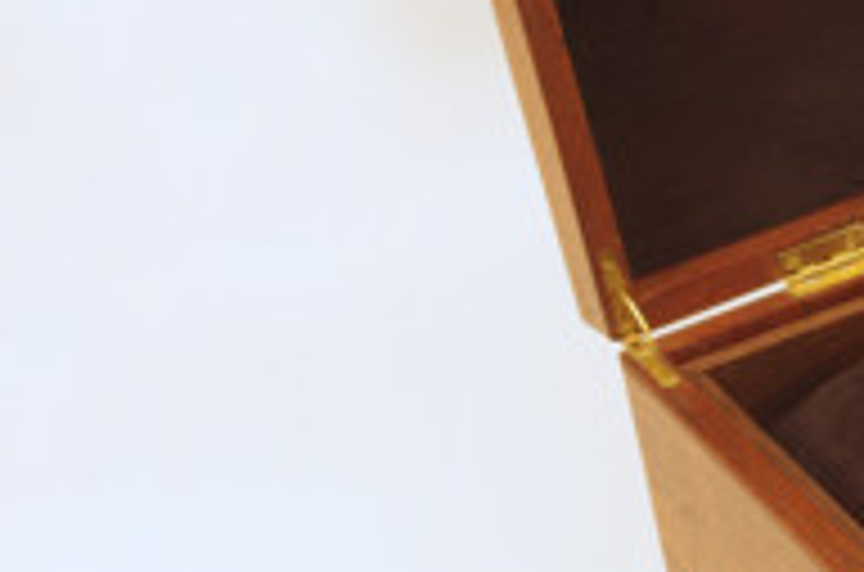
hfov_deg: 15.1
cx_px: 1004
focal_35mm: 132
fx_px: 3160
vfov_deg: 10.3
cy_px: 236
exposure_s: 2
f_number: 22
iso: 400
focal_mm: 30.63
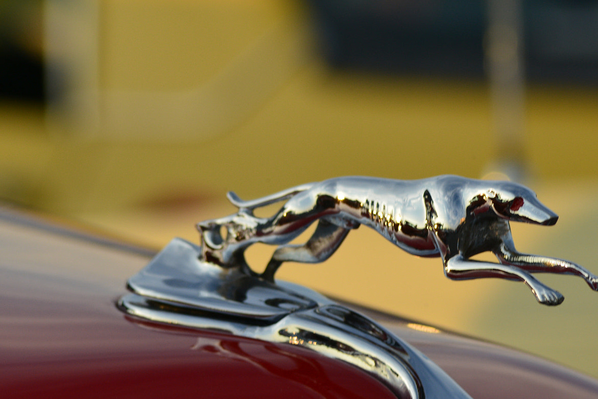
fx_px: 6808
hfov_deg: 5.0
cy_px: 254
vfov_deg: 3.4
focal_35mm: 410
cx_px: 392
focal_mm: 300
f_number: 14
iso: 800
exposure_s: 1/200
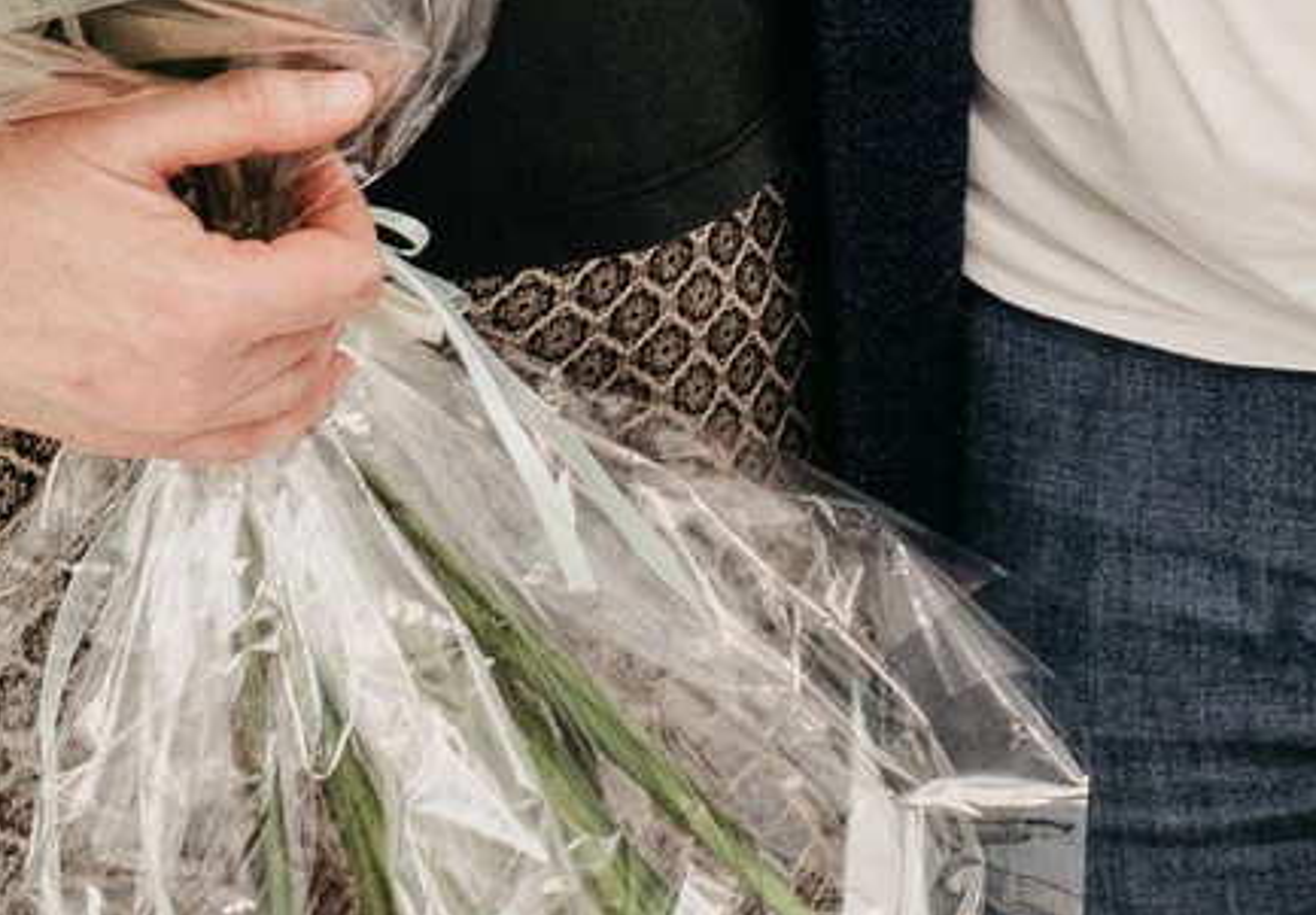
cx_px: 931
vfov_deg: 5.3
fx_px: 9445
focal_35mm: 255
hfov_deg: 8.0
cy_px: -1529
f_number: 4
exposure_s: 1/160
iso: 320
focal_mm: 35
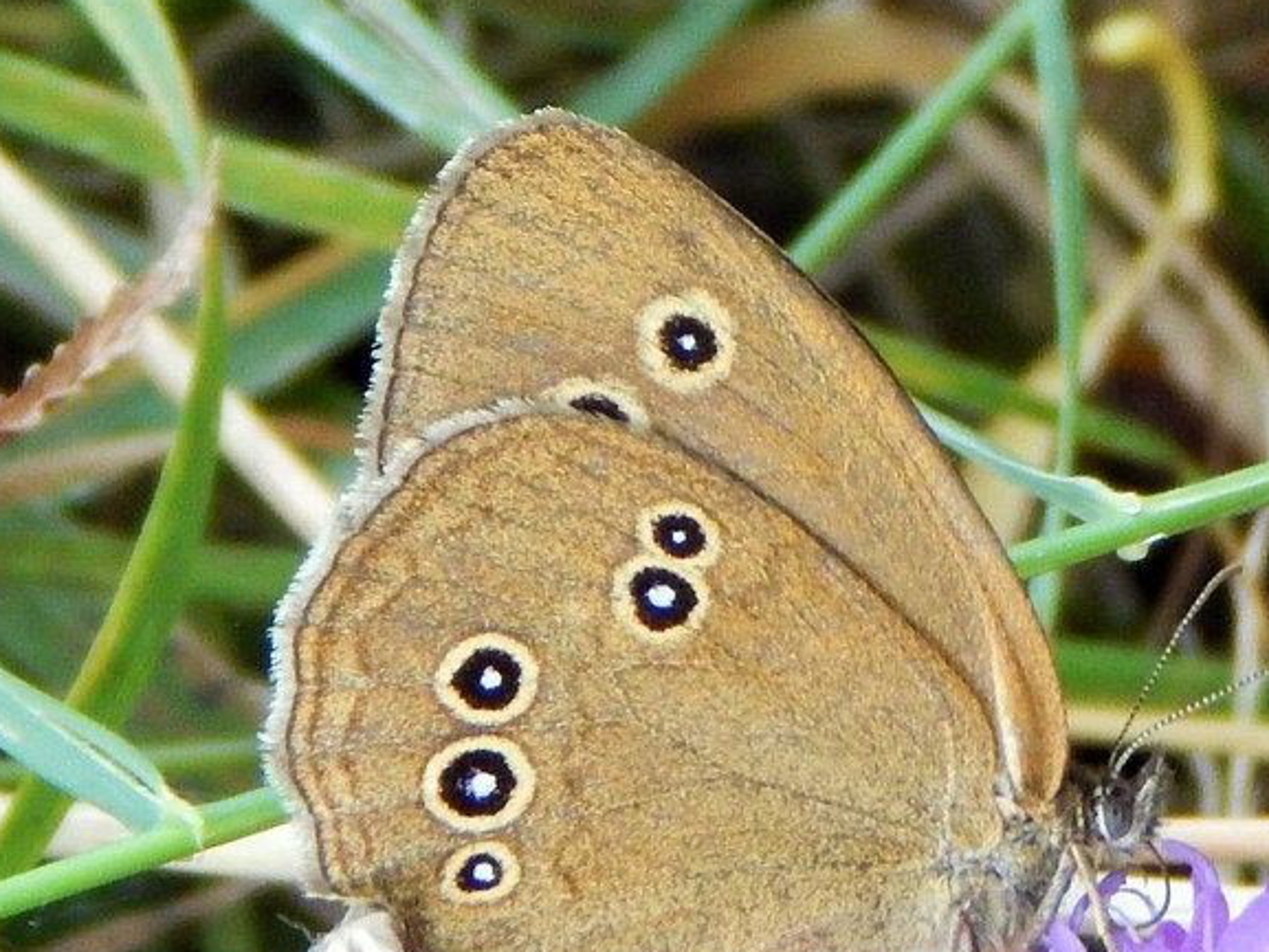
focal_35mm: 466
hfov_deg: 4.3
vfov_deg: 3.2
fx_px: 17087
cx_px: 788
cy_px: 589
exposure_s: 1/60
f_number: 5.7
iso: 250
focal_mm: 56.5
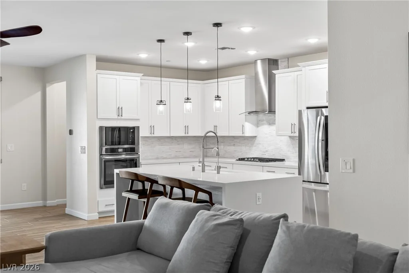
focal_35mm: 42
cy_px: 136
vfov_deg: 31.9
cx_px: 204
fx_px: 477
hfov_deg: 46.4
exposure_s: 1/13
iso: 400
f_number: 3.2
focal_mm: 28
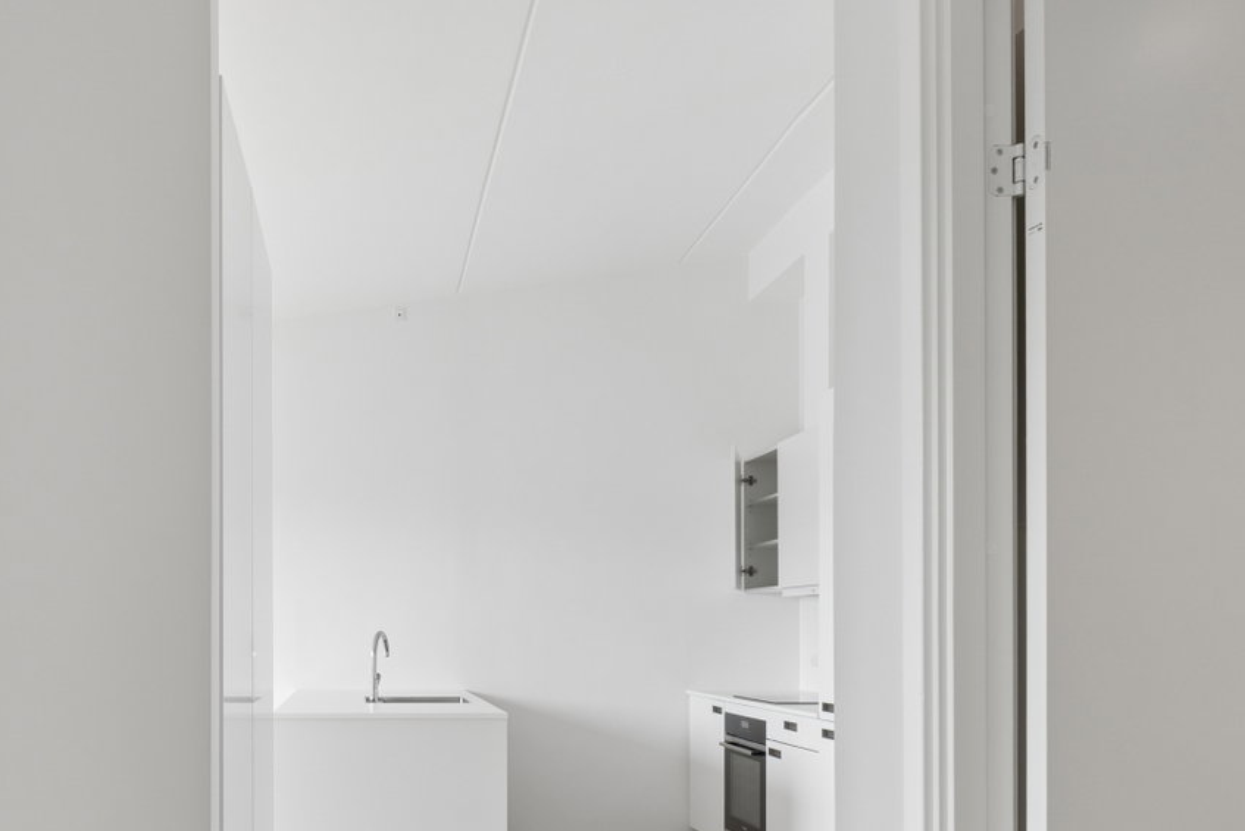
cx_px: 457
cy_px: 642
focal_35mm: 35
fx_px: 1225
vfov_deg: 36.4
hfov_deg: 53.2
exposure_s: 1/40
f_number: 8
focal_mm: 12.5
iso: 200
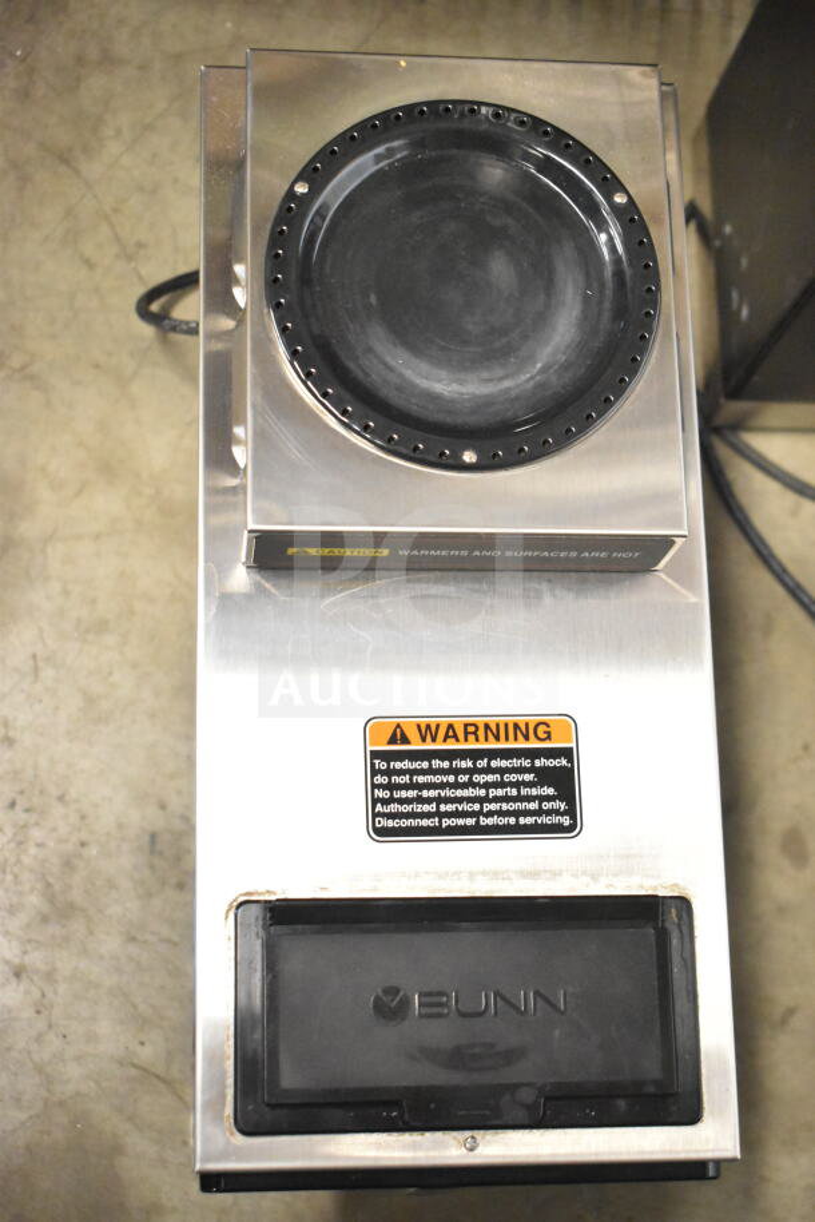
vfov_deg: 35.0
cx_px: 408
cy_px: 611
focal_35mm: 57
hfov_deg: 23.8
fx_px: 1934
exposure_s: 1/60
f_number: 4.8
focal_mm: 38
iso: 9000
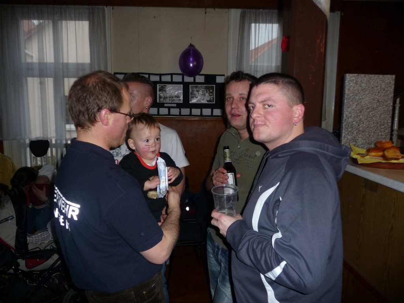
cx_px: 202
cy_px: 152
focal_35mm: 28
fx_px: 327
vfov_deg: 49.7
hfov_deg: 63.4
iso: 100
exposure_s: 1/30
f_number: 3.3
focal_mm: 4.7
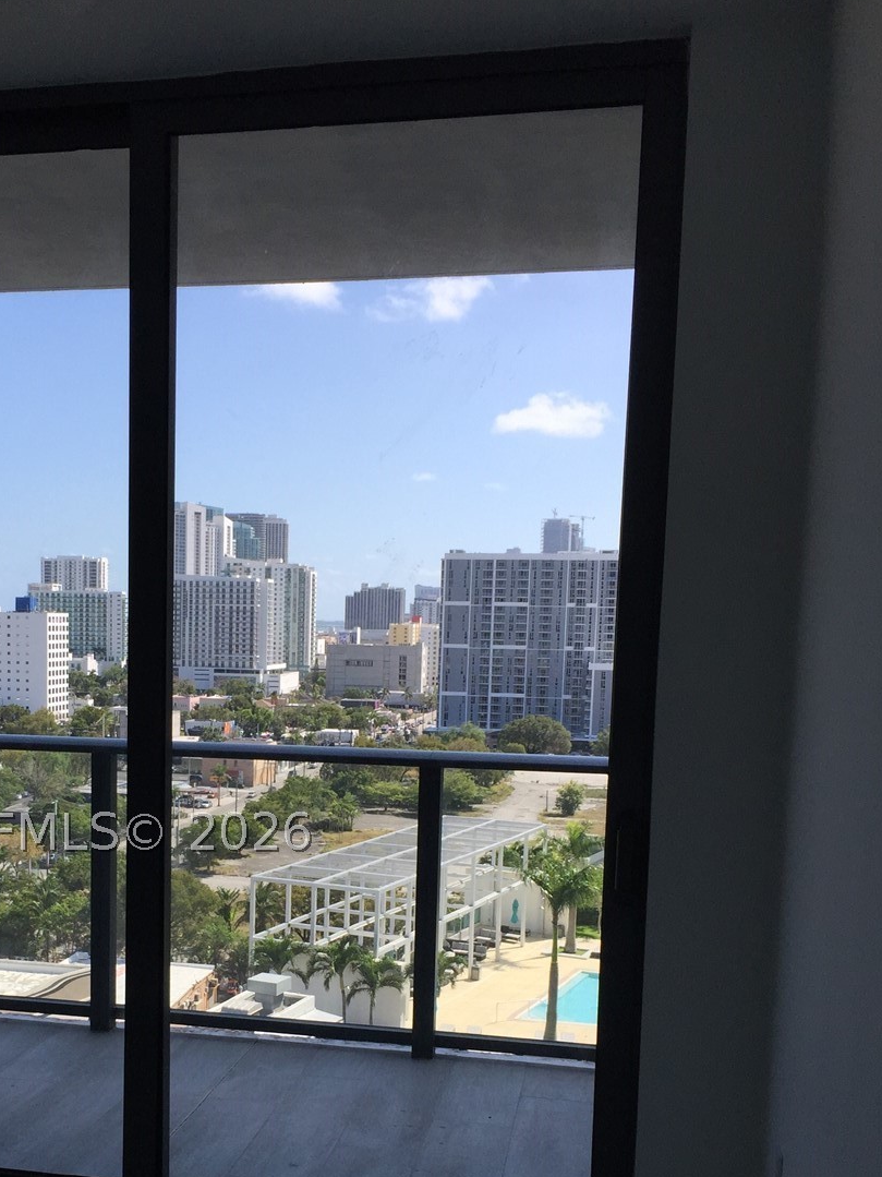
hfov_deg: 33.1
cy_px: 832
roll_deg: -0.5
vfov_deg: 42.9
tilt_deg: -7.2
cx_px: 247
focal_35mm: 43
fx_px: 1461
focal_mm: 4.15
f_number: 2.2
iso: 32
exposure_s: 1/842
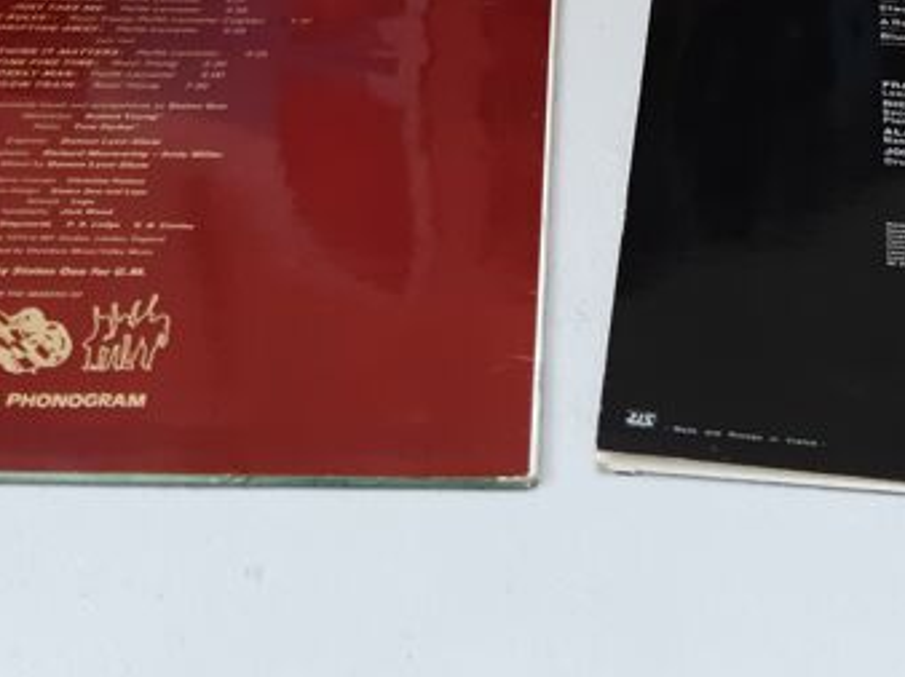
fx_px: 2012
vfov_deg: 17.4
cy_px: -308
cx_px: 624
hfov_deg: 25.2
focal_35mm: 77
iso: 80
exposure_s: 1/100
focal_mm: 3.92
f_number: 1.7
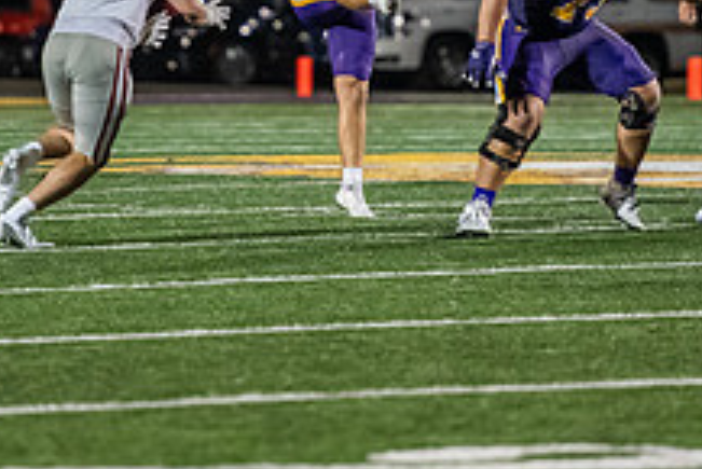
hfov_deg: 3.9
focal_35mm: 534
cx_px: 294
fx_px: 10420
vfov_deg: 2.6
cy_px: -53
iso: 6400
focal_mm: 200
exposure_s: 1/500
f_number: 2.8
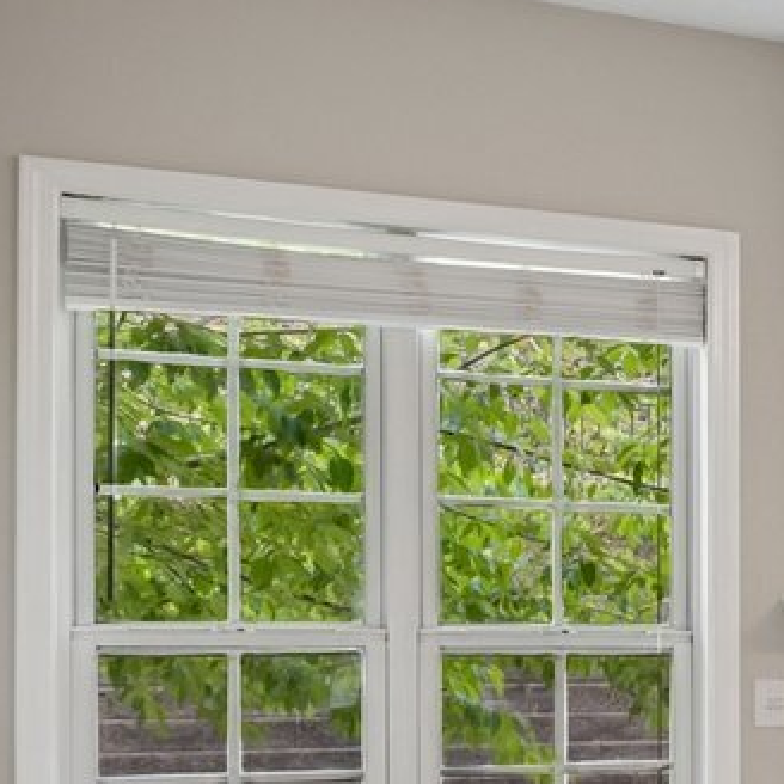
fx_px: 2178
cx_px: 1843
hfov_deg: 14.3
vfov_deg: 20.0
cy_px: 713
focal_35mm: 85
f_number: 8
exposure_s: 1/15
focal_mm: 16
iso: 280
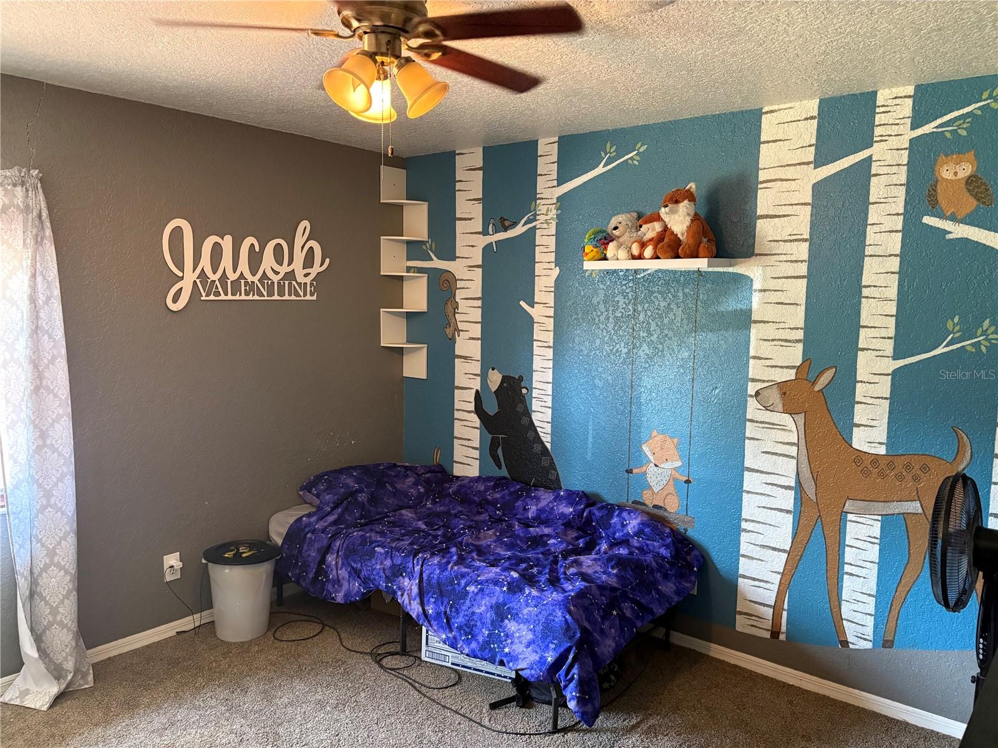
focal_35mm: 26
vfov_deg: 53.1
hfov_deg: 67.3
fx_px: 750
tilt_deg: -5.8
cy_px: 374
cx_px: 499
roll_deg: -0.7
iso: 500
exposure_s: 1/60
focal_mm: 5.96
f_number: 1.6
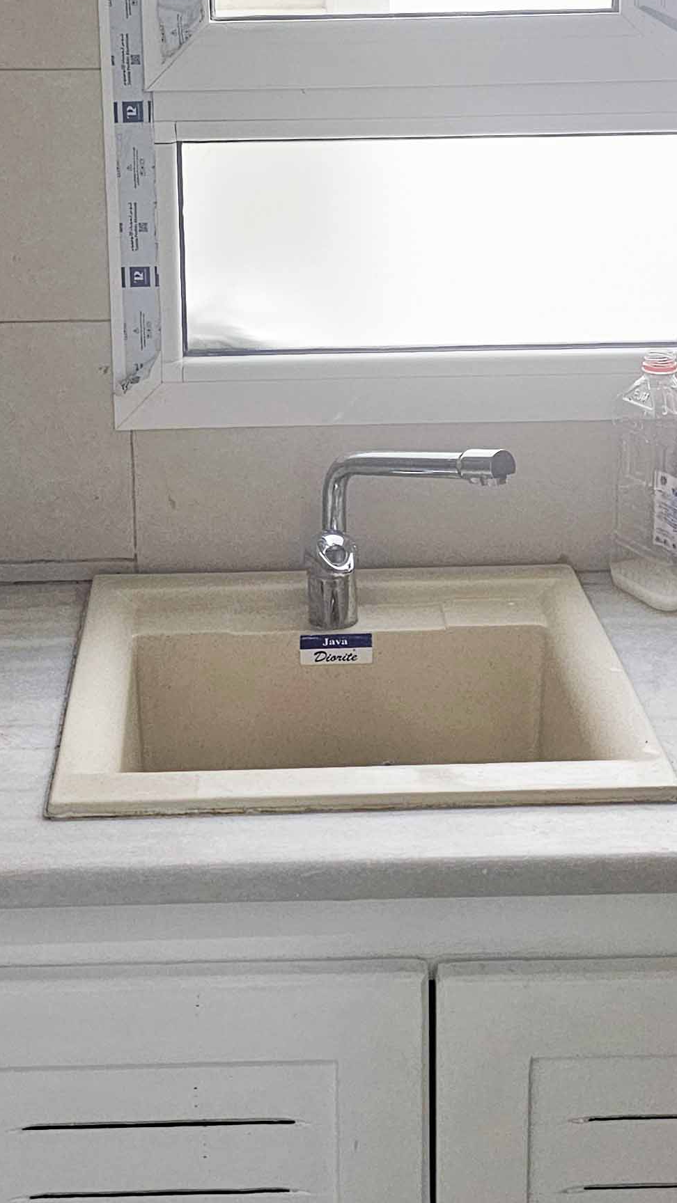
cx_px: 255
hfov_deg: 20.7
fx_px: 1851
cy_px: 265
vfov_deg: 35.0
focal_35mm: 58
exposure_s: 1/359
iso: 320
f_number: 1.7
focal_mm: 6.3
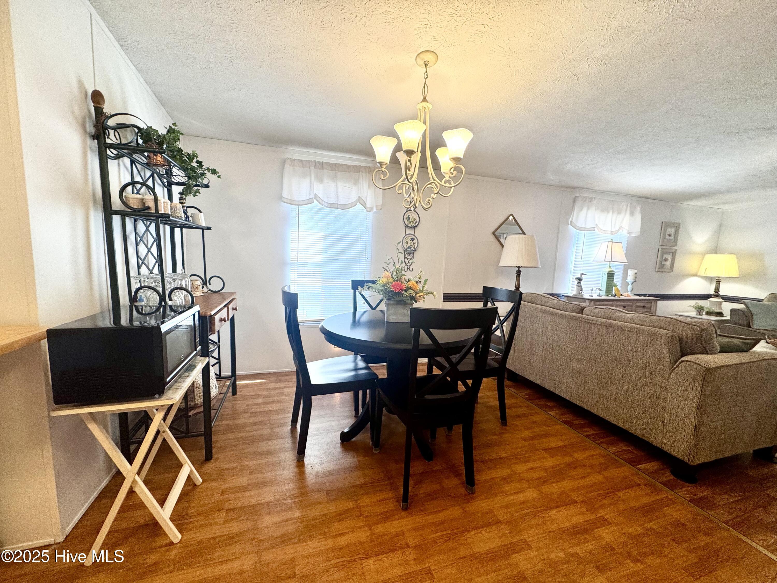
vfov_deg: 85.7
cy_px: 292
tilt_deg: -7.5
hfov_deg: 102.1
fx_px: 314
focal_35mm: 14
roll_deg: -2.6
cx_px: 388
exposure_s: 1/120
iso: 125
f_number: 2.2
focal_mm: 2.22
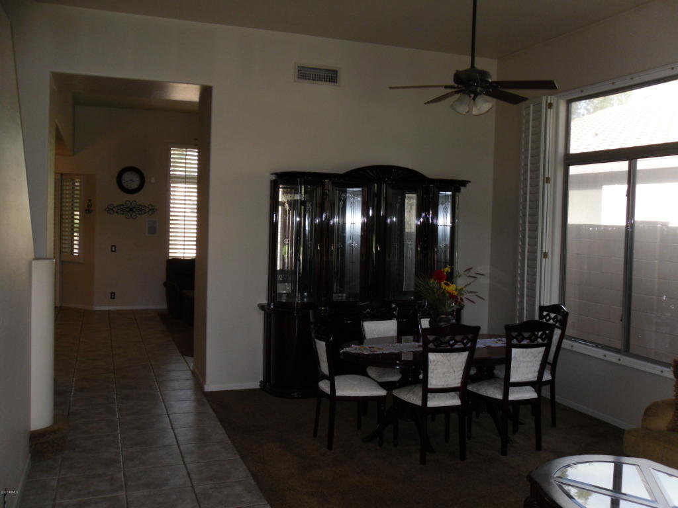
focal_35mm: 45
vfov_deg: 32.2
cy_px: 254
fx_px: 881
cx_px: 339
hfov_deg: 42.1
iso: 100
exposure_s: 1/45
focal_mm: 6.3
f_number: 3.5
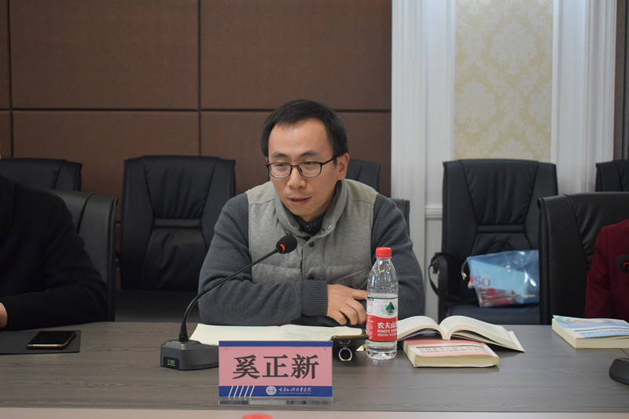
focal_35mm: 69
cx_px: 314
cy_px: 210
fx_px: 1205
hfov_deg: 29.2
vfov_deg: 19.7
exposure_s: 1/80
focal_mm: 46
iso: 2500
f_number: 5.3
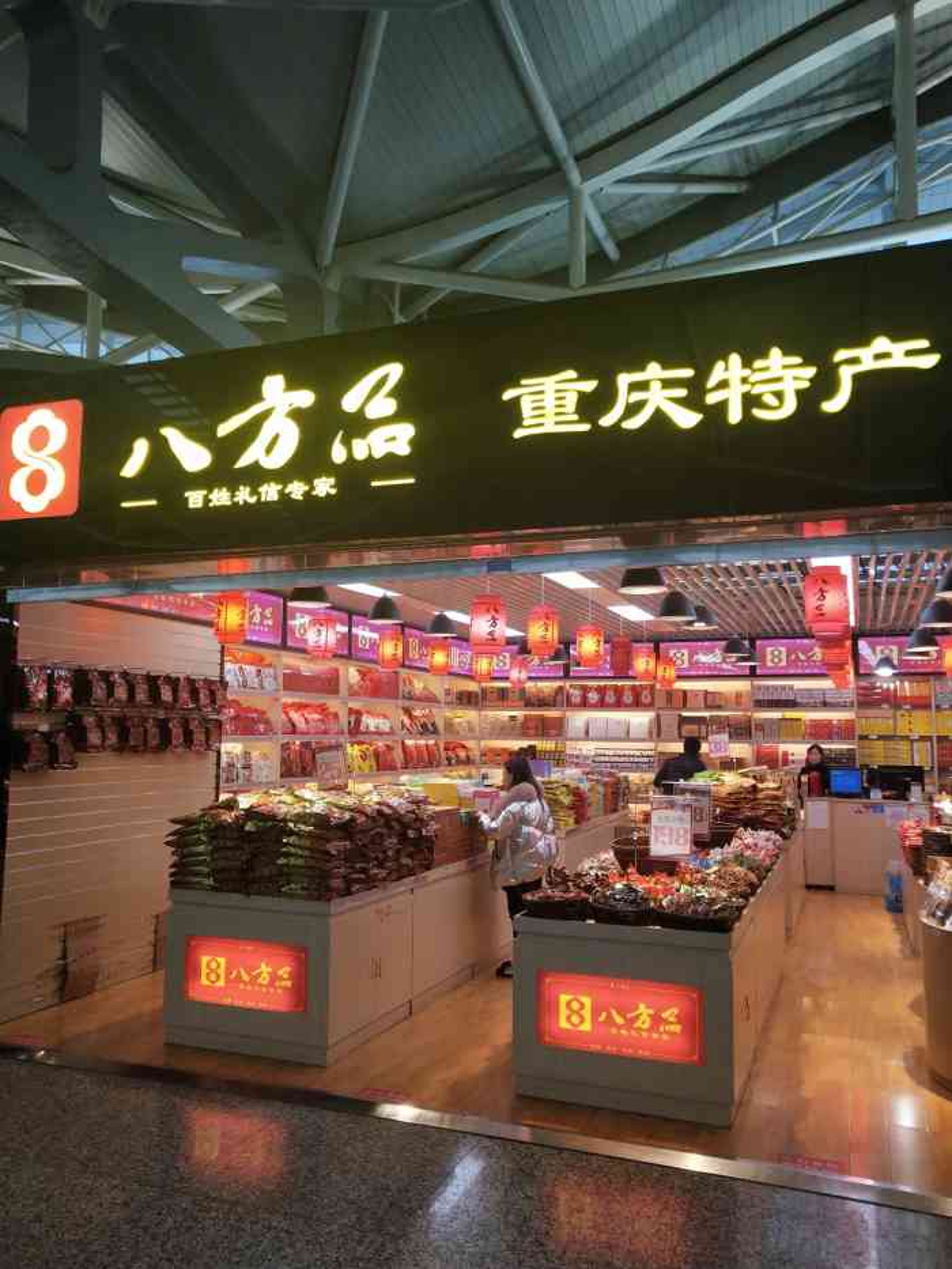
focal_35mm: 30
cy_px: 634
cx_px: 476
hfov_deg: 46.8
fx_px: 1100
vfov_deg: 60.0
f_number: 1.8
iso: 141
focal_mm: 3.95
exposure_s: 1/100
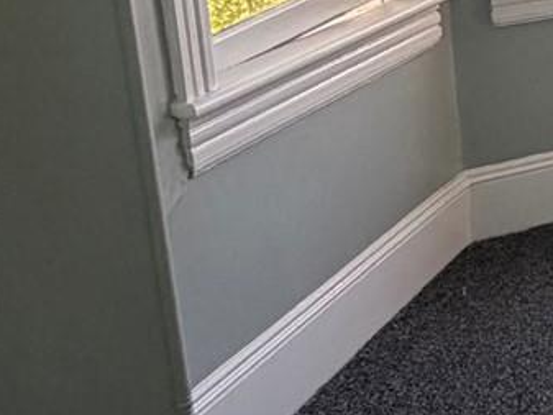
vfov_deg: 17.1
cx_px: 778
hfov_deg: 20.4
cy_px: 25
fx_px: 1358
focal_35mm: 85
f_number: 2.2
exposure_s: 1/121
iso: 200
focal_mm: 2.22
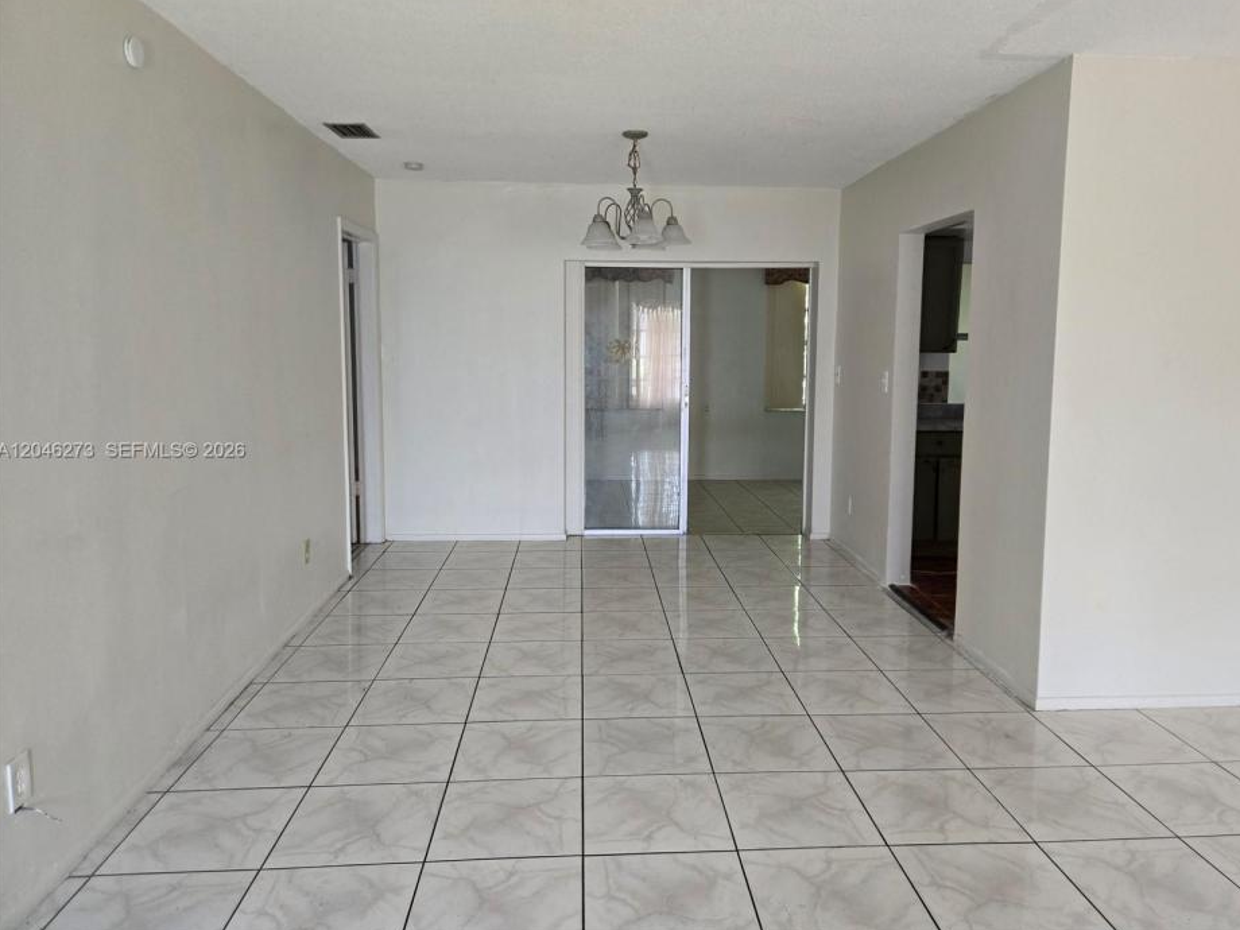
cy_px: 452
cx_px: 640
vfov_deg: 56.8
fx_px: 860
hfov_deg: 71.6
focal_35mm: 24
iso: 500
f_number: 1.8
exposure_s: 1/100
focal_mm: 5.4
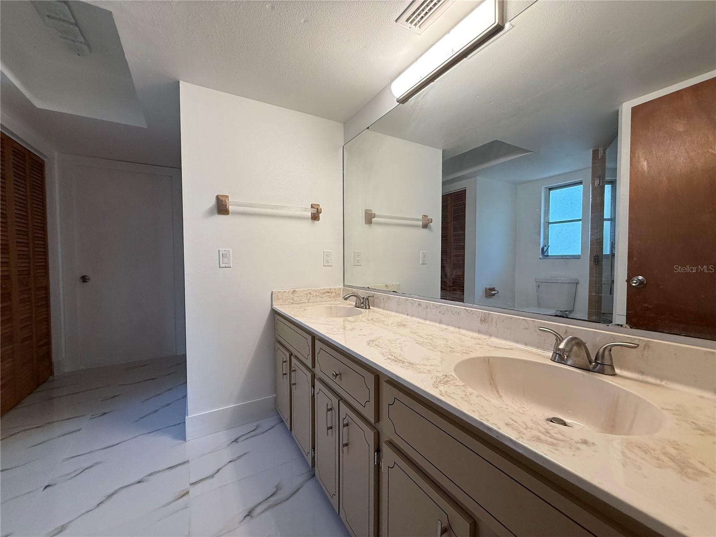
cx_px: 358
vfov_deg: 85.7
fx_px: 290
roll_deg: +0.2
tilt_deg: -1.5
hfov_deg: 102.1
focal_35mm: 14
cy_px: 268
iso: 200
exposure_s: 1/120
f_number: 2.2
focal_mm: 2.22
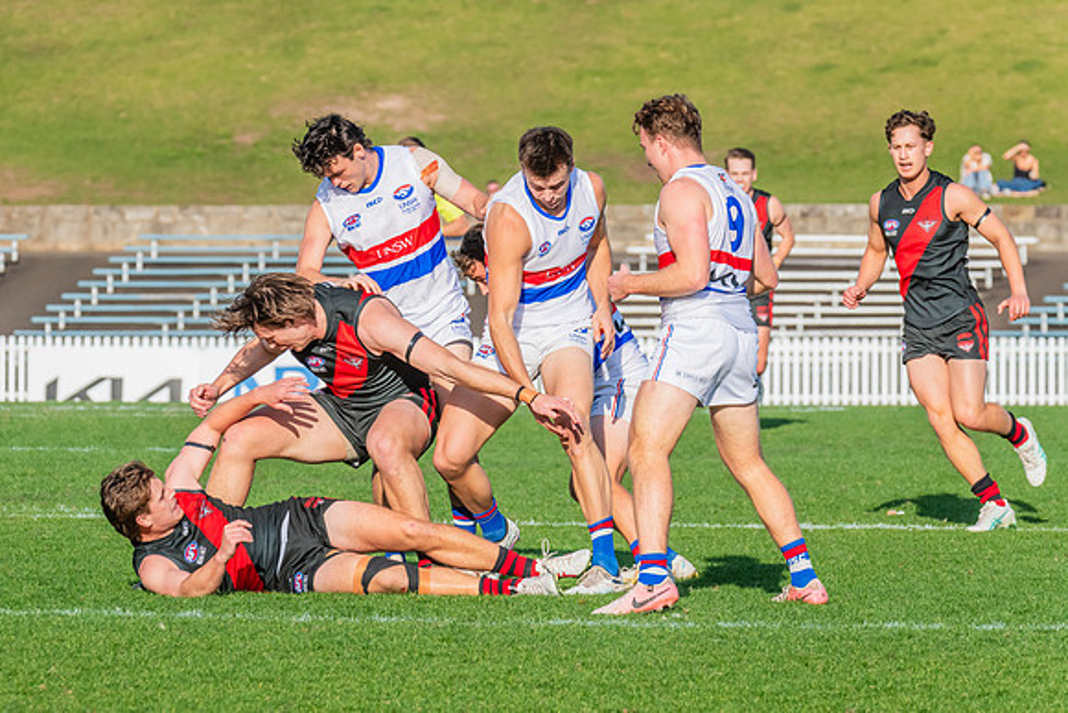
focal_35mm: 338
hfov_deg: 6.1
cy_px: 332
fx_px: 10032
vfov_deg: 4.1
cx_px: 400
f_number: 11
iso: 800
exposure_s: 1/1250
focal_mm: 270
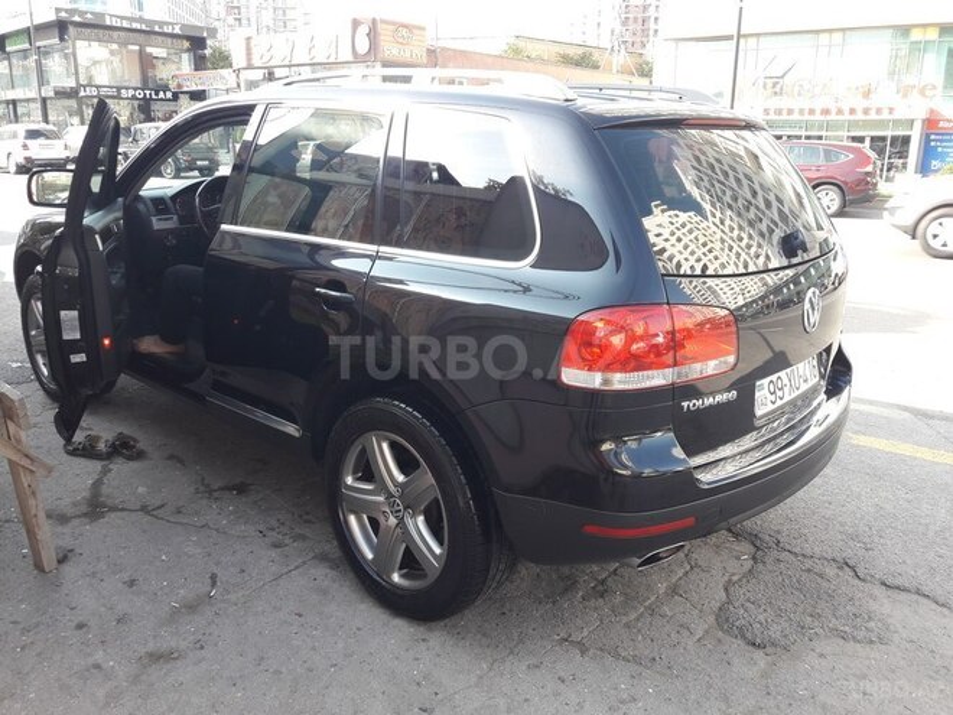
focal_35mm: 28
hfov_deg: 63.4
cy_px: 358
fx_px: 771
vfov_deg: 49.7
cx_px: 476
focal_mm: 3.7
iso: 40
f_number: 1.9
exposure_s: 1/140
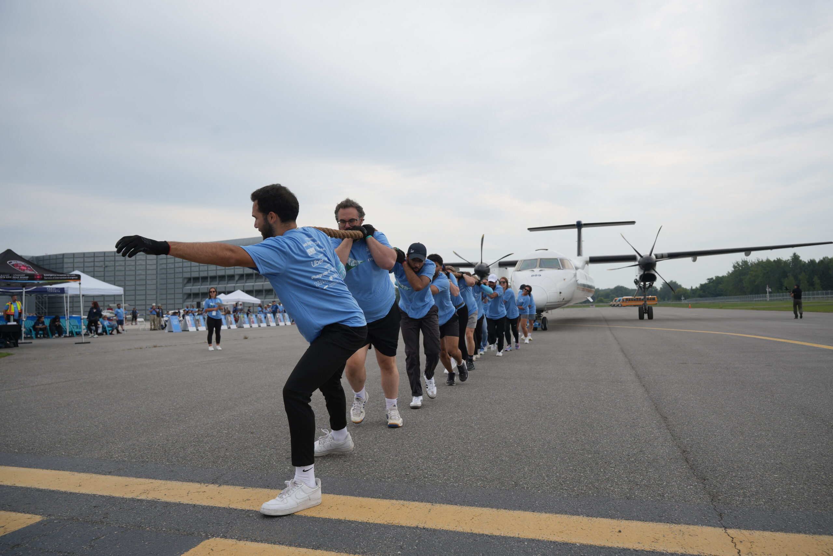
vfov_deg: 53.1
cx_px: 416
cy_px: 278
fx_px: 555
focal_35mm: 24
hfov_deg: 73.7
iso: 100
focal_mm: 24
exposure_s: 1/800
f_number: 4.5
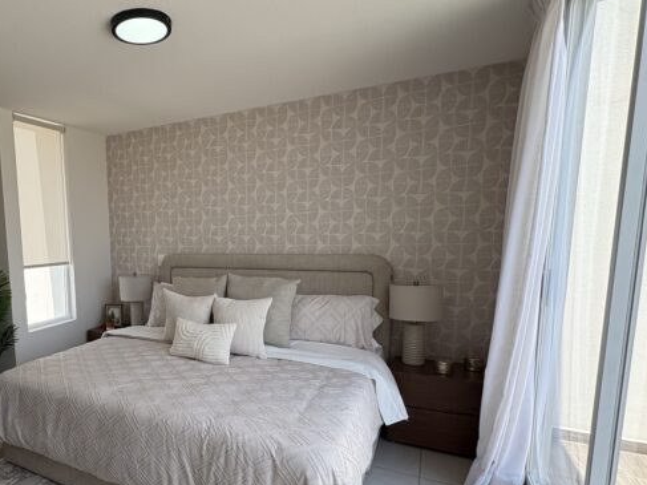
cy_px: 292
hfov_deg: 69.0
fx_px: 430
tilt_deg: -7.2
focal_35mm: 23
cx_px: 161
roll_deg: +2.1
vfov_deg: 58.4
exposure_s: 1/552
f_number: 2.2
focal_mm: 2.22
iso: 64
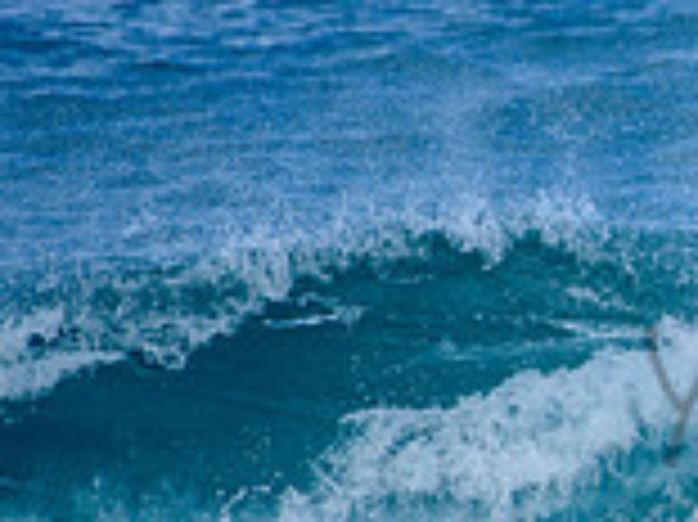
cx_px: 1108
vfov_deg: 0.8
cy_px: 358
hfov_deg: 1.1
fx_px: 36247
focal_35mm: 1799
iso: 280
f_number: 5.6
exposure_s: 1/2000
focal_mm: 500
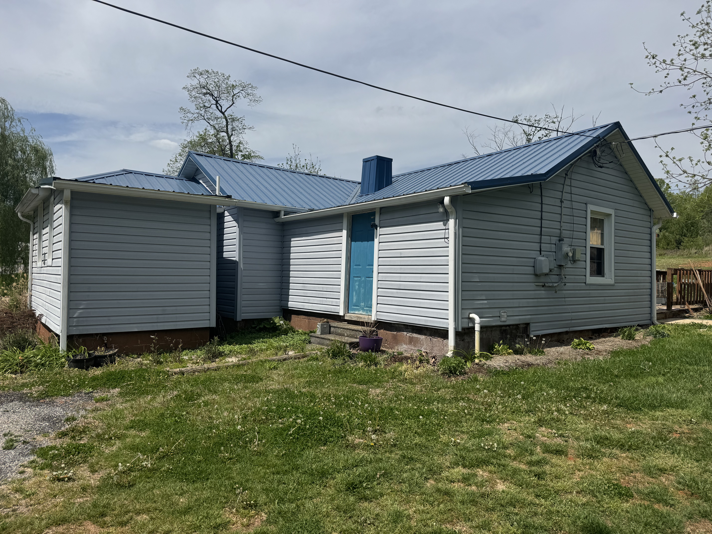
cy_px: 267
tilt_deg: +0.7
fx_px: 494
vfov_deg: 56.8
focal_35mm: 24
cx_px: 356
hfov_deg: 71.6
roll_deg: -1.4
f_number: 1.78
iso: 80
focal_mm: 6.76
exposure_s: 1/9009
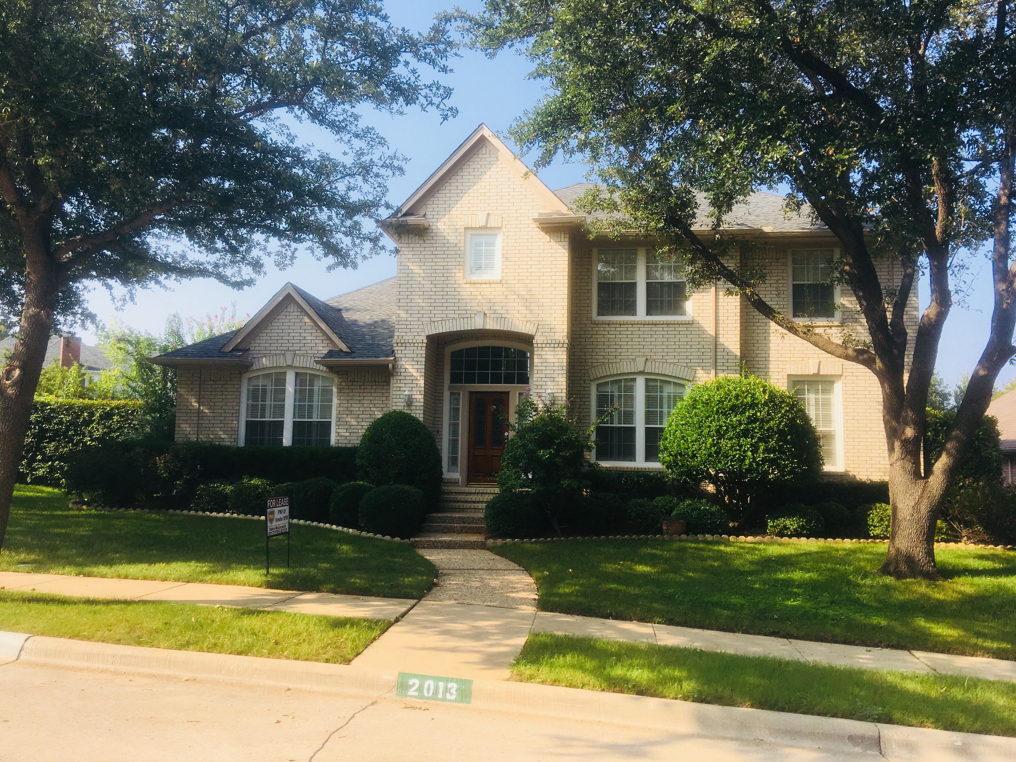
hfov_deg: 61.7
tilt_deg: +6.7
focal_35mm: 29
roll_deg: -2.0
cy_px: 381
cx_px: 508
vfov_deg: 48.2
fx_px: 851
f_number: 2.2
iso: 25
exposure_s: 1/827
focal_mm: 4.15
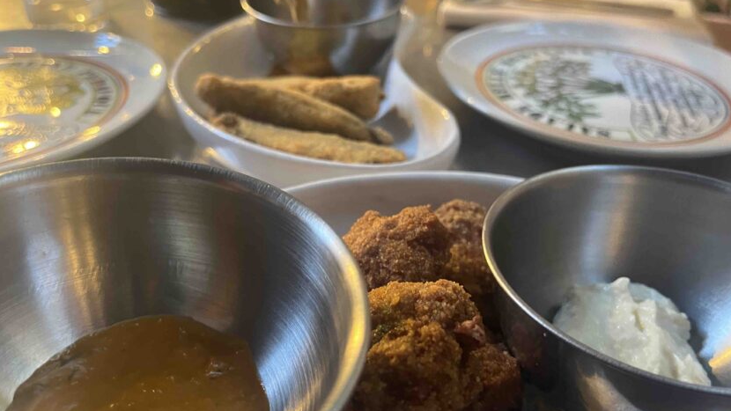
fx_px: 562
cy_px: 202
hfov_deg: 66.1
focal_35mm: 29
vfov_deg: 40.2
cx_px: 359
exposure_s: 1/33
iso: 500
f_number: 1.6
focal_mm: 5.1
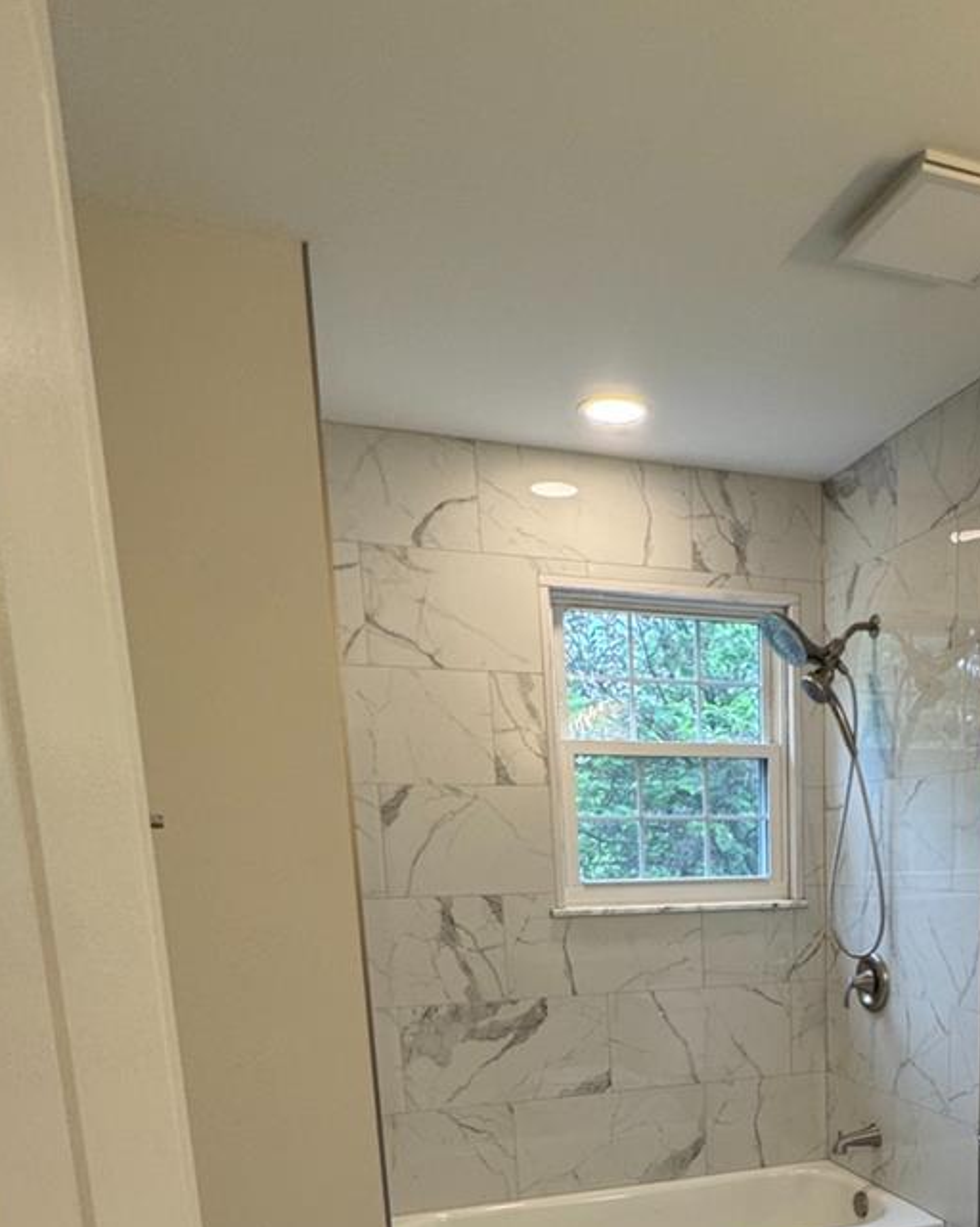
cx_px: 782
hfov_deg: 43.6
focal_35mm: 32
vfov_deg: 49.8
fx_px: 1161
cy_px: 1095
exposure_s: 1/120
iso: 80
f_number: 2.2
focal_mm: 2.22
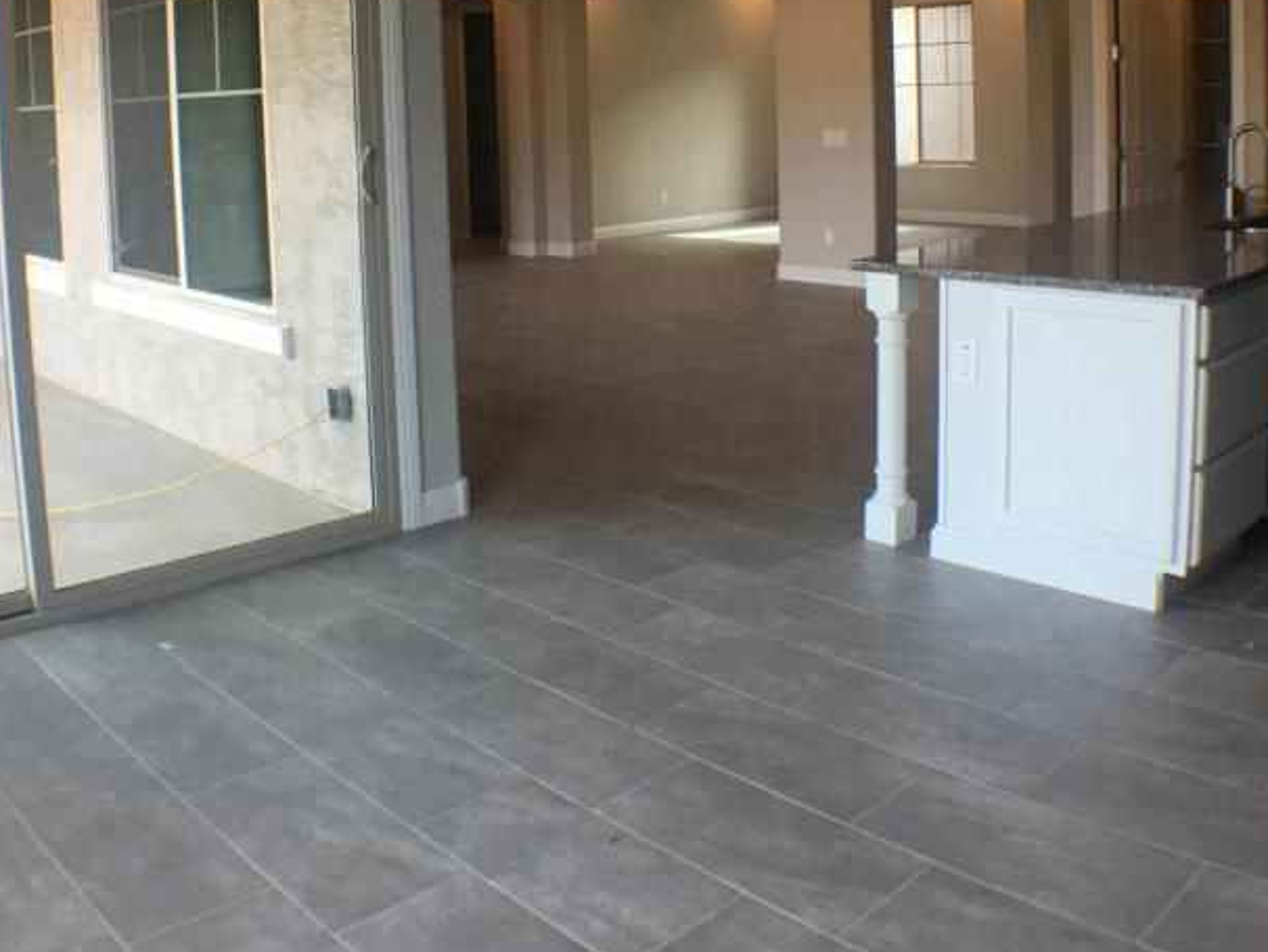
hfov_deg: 38.9
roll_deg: +1.4
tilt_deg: -2.9
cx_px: 584
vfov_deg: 29.1
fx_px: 1796
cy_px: 205
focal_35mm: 49
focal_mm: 4.15
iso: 32
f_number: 2.2
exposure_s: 1/40
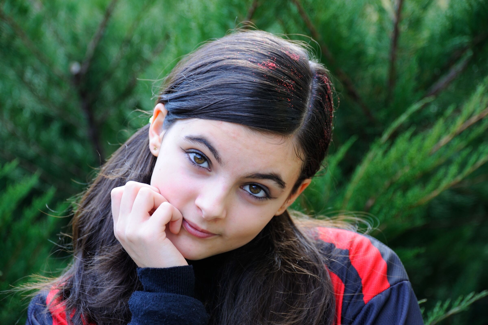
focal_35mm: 120
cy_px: 162
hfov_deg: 17.1
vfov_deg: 11.4
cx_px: 244
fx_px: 1626
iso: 200
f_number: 5.6
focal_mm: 120
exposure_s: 1/60
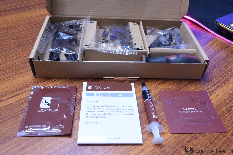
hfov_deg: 53.1
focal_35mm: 36
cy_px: 78
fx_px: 233
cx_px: 116
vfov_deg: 36.9
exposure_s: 1/8
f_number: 11
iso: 1600
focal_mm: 24
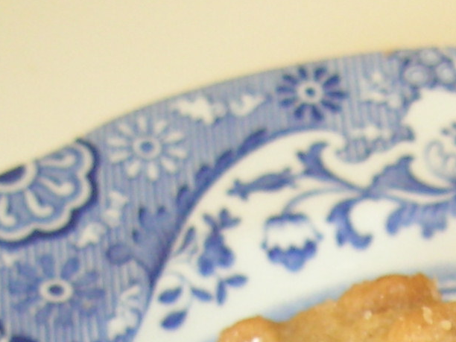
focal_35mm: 144
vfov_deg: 9.5
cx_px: 516
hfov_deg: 13.4
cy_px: 709
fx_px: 1897
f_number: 2.9
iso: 128
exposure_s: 1/30.6
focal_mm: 5.7
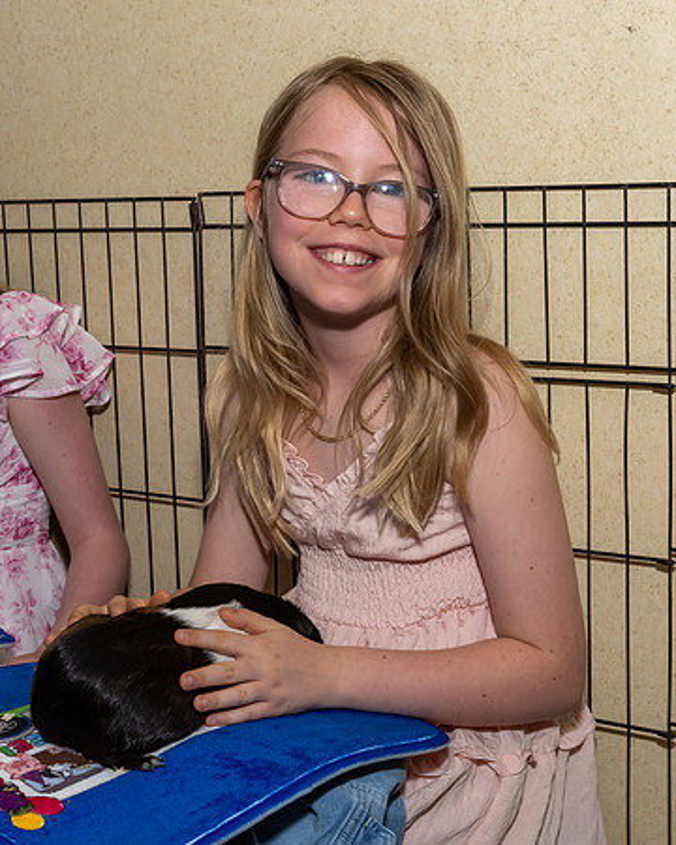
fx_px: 1649
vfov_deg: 28.7
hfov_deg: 23.2
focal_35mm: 66
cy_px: 415
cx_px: 322
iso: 640
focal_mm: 30
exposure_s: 1/250
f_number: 8
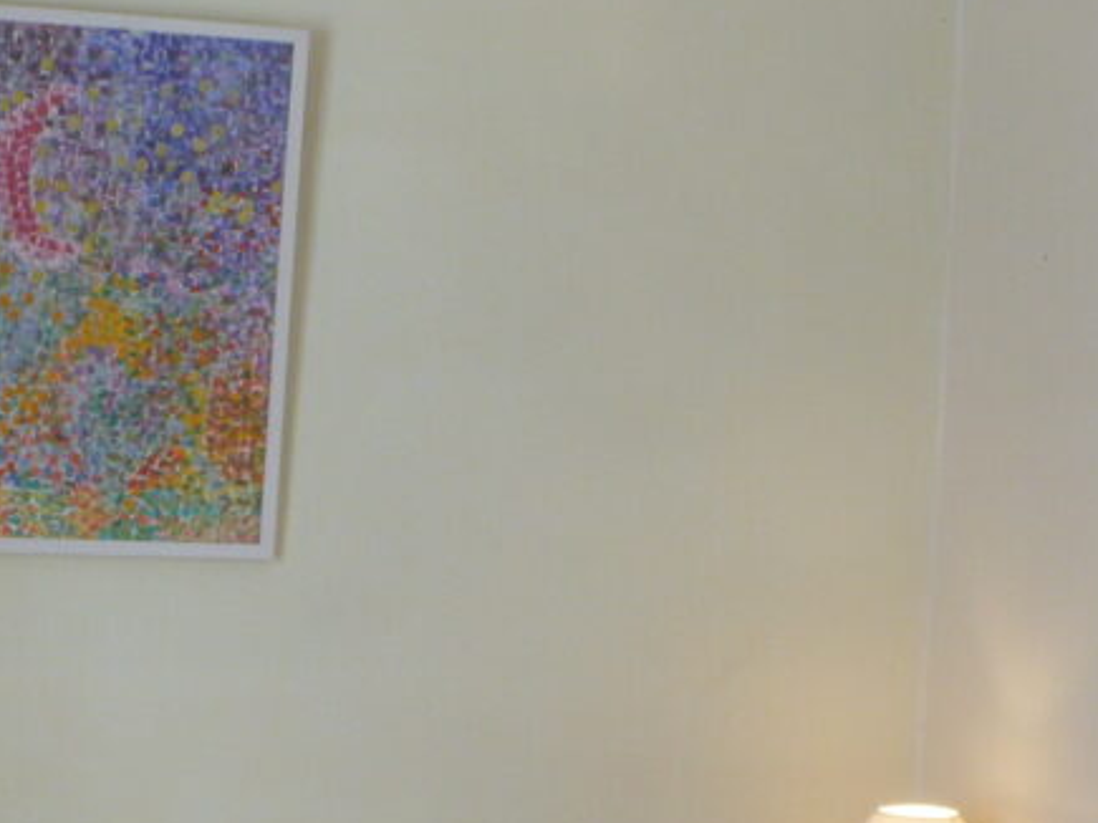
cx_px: 381
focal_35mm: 102
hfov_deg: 19.2
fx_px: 3234
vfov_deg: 14.4
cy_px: 702
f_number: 2.8
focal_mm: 6.1
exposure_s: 1/30
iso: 100
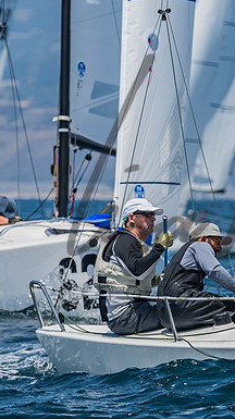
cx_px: 278
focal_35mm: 860
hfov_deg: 1.4
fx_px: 9546
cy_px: 131
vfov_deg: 2.5
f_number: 6.3
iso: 400
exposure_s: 1/2500
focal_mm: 270
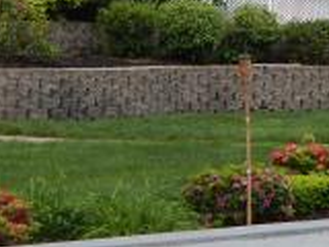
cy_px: -200
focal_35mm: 156
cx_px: 218
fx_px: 1483
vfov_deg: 9.1
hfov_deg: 12.6
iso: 125
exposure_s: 1/60
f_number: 3.6
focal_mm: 7.7
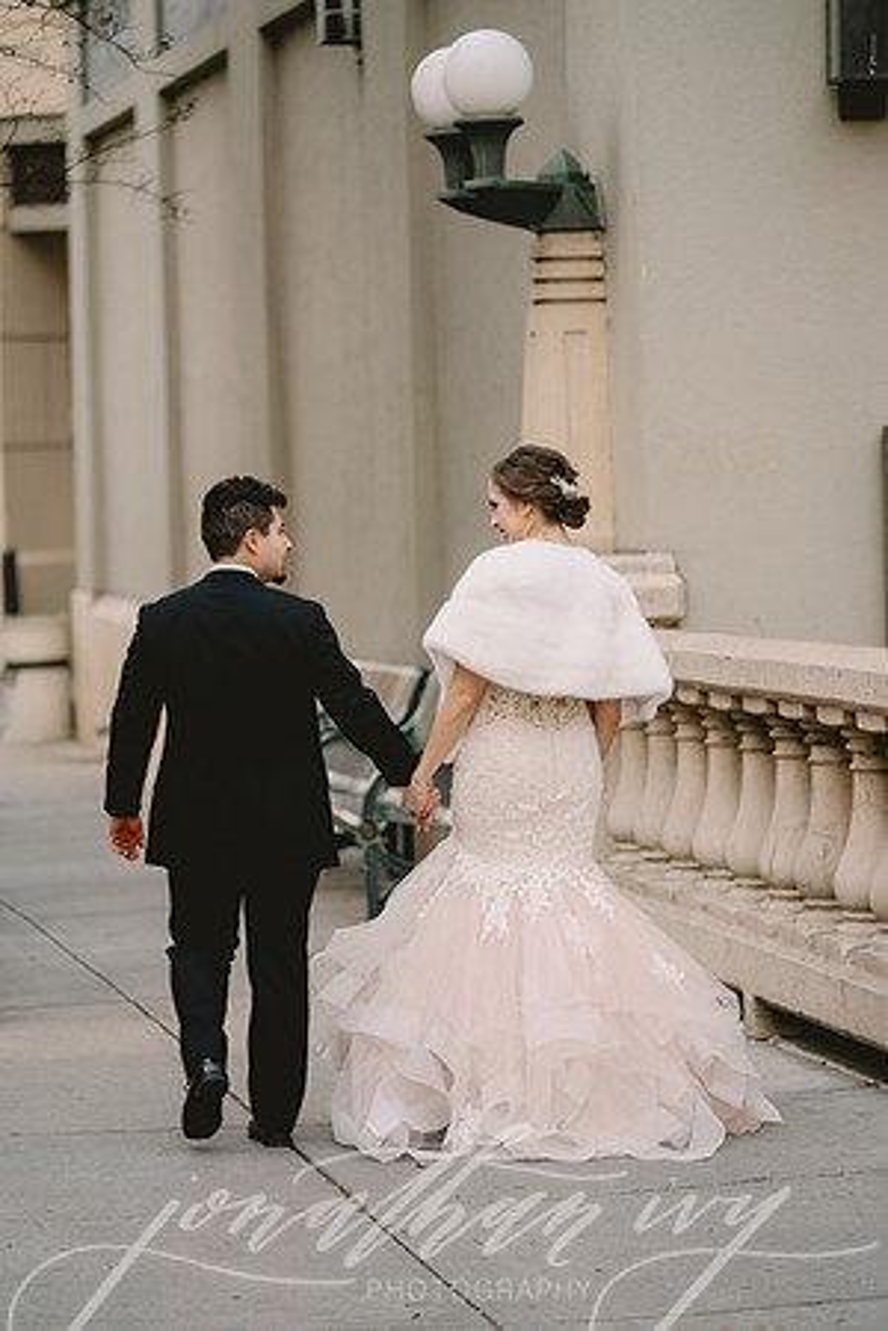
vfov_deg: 16.3
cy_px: 666
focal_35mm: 126
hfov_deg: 10.9
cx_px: 444
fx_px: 4662
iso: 800
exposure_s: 1/400
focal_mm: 126
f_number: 2.8
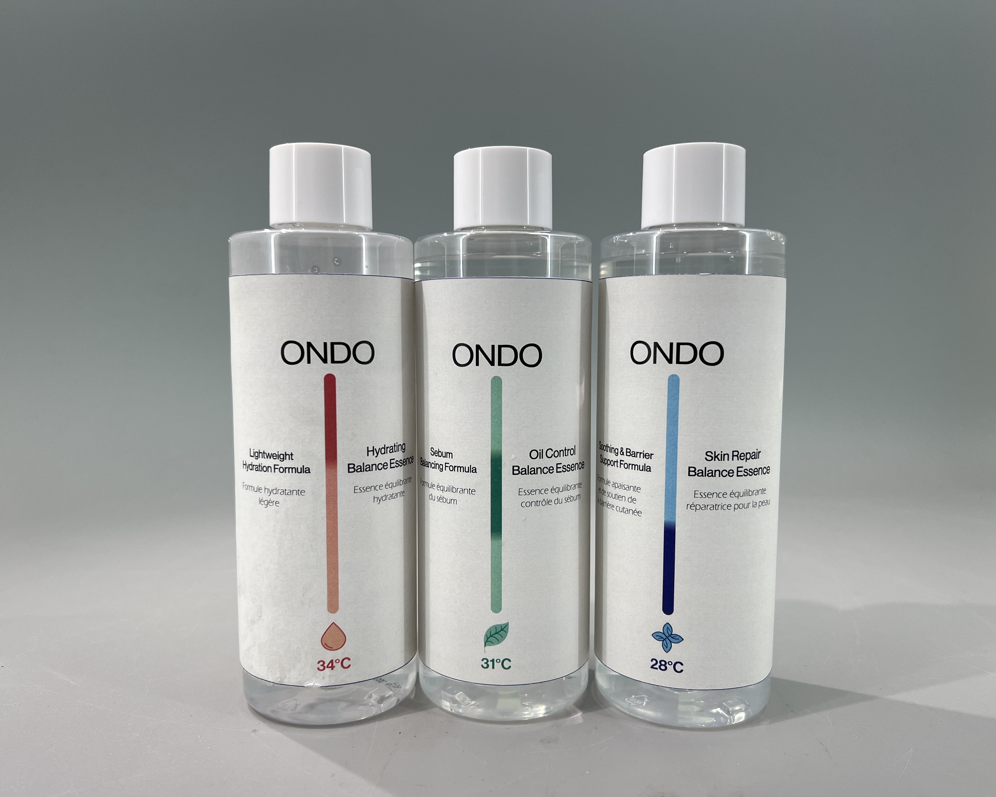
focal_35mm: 28
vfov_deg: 51.5
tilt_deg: -5.6
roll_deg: +0.6
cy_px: 410
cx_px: 494
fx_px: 825
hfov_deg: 62.2
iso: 50
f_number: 1.5
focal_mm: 5.7
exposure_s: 1/486
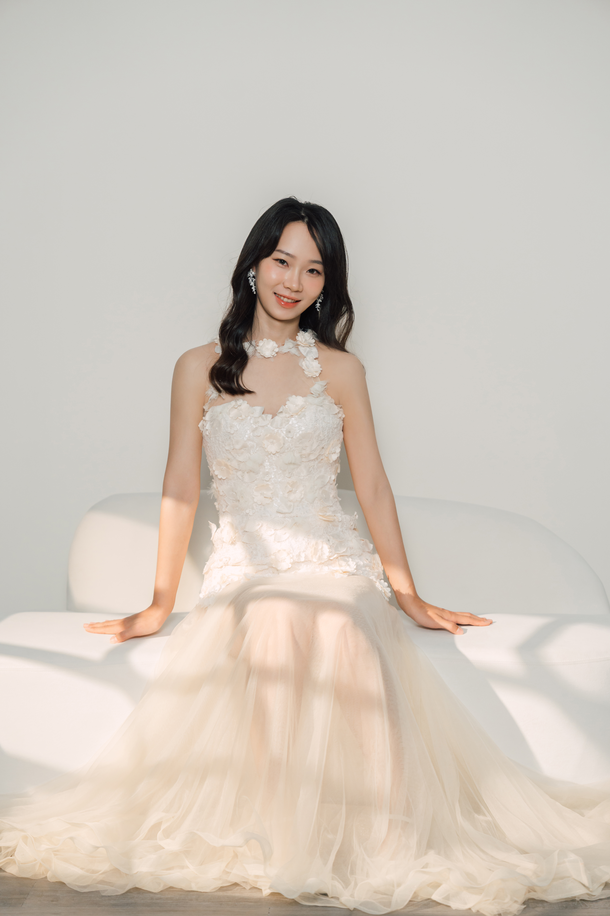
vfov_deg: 28.8
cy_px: 458
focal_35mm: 70
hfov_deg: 19.5
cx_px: 305
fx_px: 1779
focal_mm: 70
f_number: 2.8
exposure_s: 1/125
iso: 640
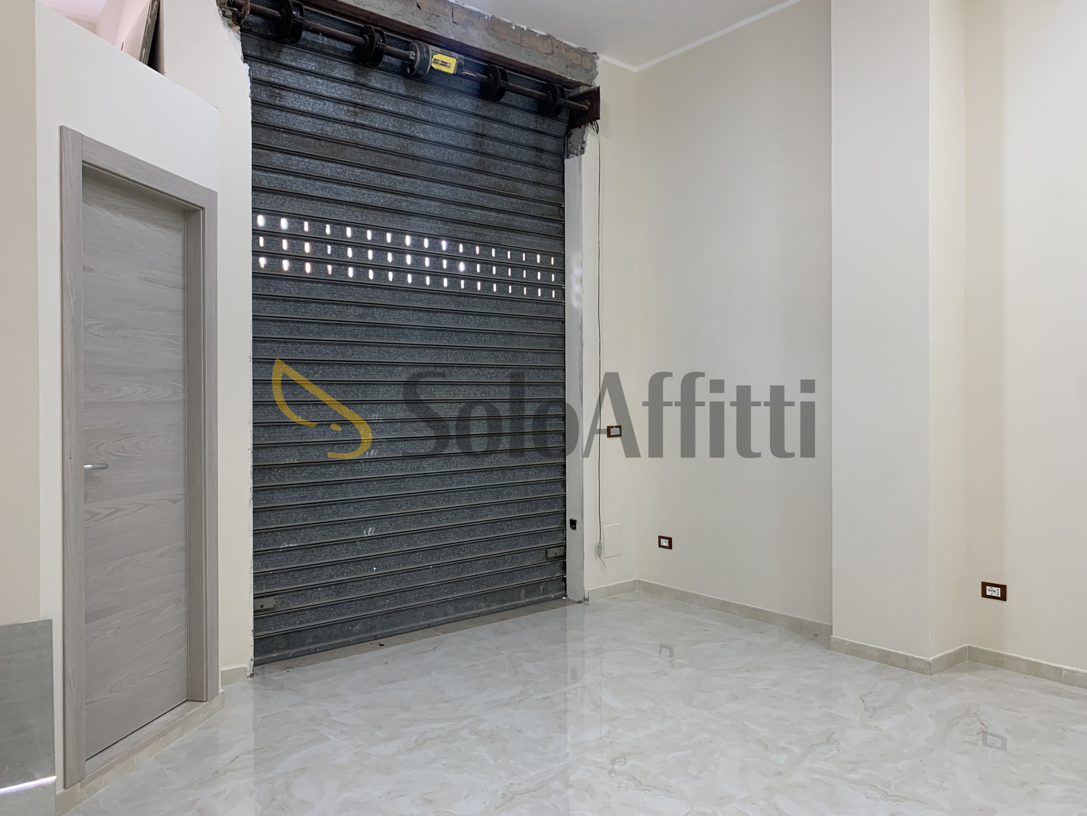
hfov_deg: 67.3
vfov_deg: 53.1
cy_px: 408
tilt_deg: +1.0
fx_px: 816
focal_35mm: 26
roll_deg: +0.2
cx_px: 544
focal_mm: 4.25
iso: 100
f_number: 1.8
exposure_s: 1/65
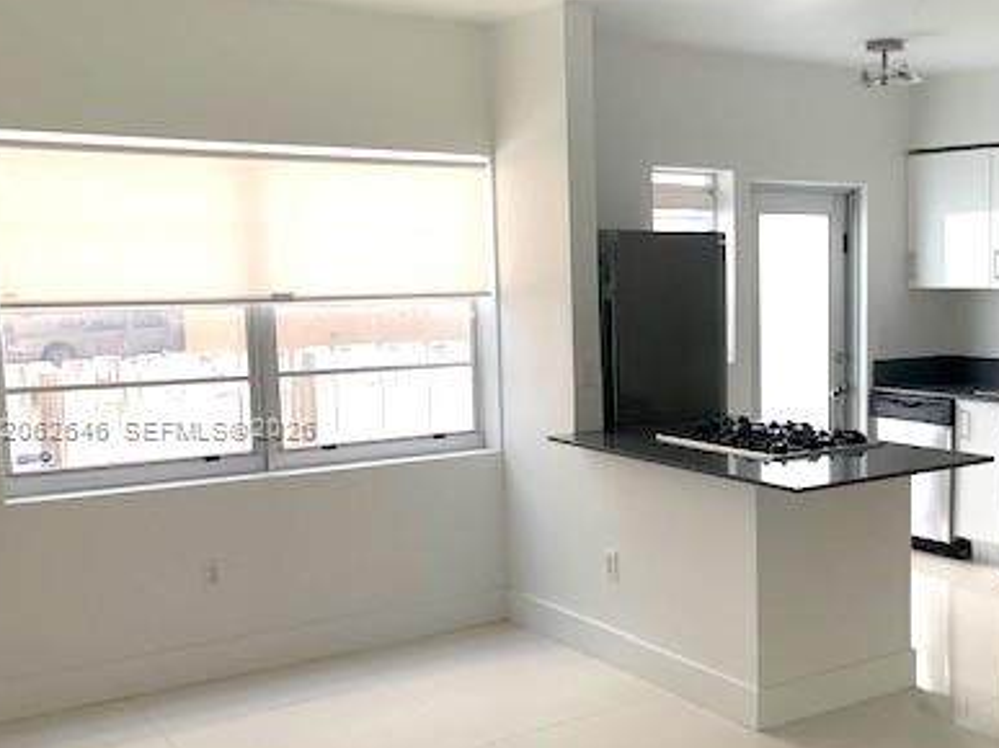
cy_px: 428
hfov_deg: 42.1
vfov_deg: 33.5
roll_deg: +0.5
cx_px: 785
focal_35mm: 43
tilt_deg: -4.7
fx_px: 1241
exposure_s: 1/121
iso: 50
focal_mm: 4.25
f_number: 1.8
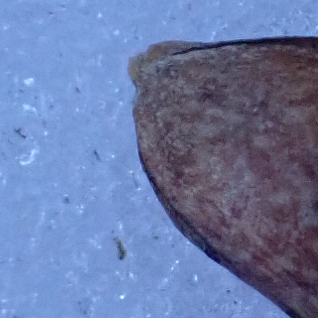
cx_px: 293
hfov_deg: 3.7
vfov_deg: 3.7
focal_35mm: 470
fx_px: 4885
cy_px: 217
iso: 800
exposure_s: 1/200
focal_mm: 18
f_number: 6.3
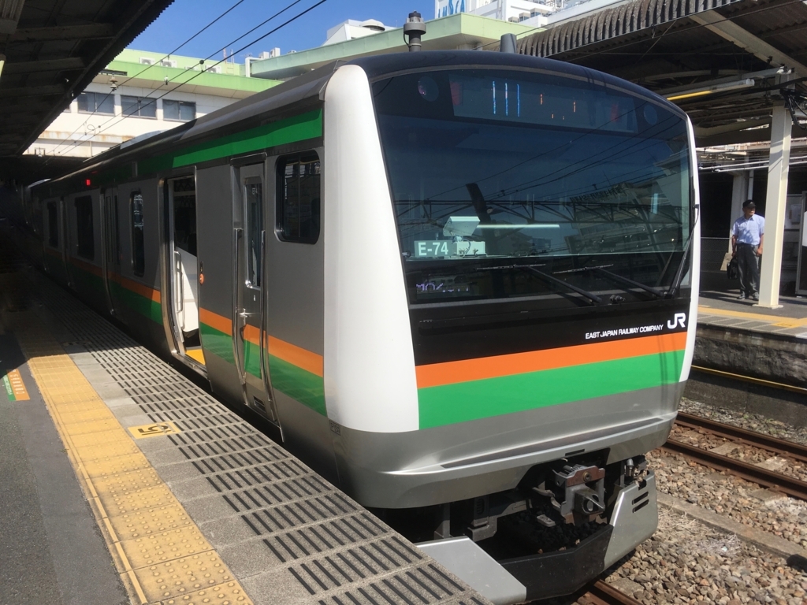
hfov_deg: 61.7
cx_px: 404
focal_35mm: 29
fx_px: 676
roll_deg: +0.2
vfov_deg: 48.2
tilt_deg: -9.7
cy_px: 302
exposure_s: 1/1748
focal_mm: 4.15
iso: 25
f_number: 2.2
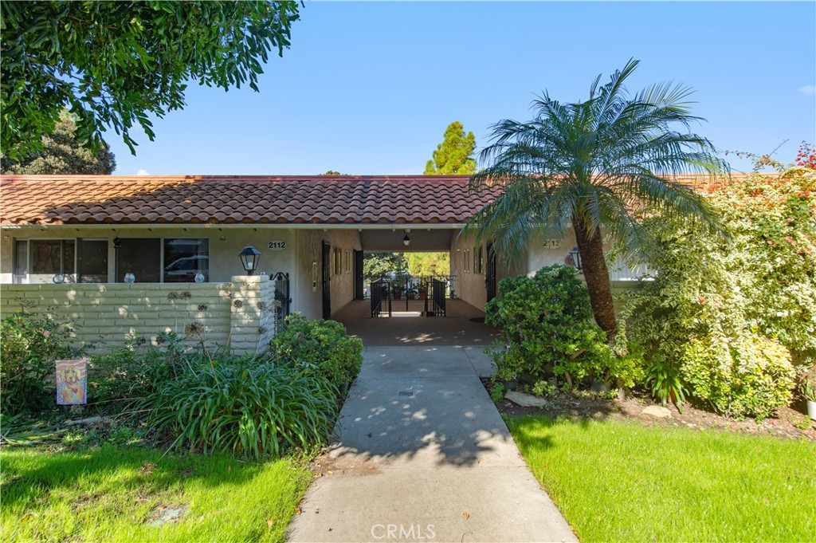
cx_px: 408
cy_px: 272
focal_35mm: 20
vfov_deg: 61.8
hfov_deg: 84.0
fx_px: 453
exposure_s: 1/250
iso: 140
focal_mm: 20
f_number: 5.6
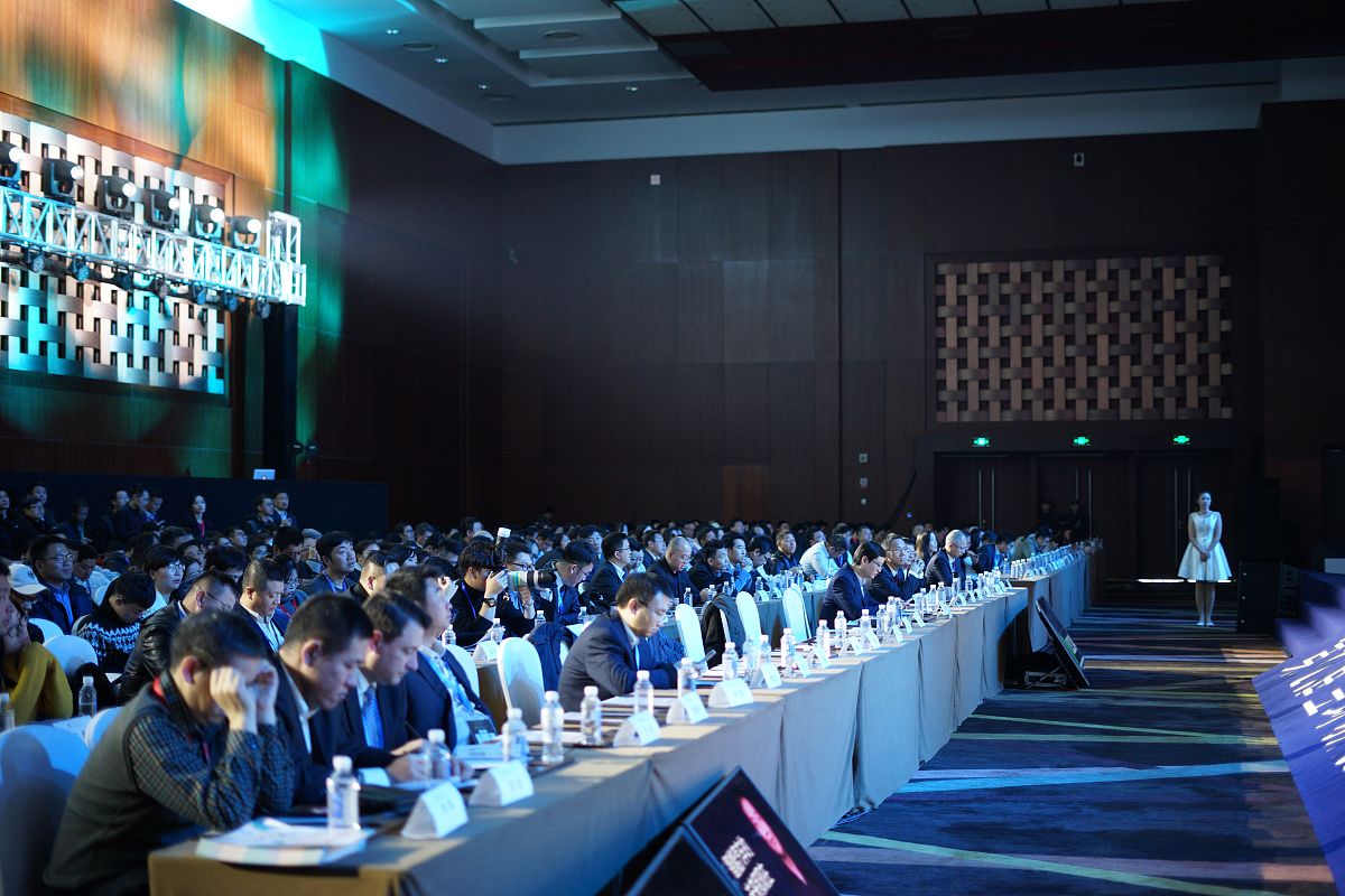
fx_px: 1868
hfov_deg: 39.6
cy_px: 448
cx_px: 672
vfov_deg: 27.0
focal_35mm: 50
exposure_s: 1/60
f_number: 1.8
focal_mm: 50
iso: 1000
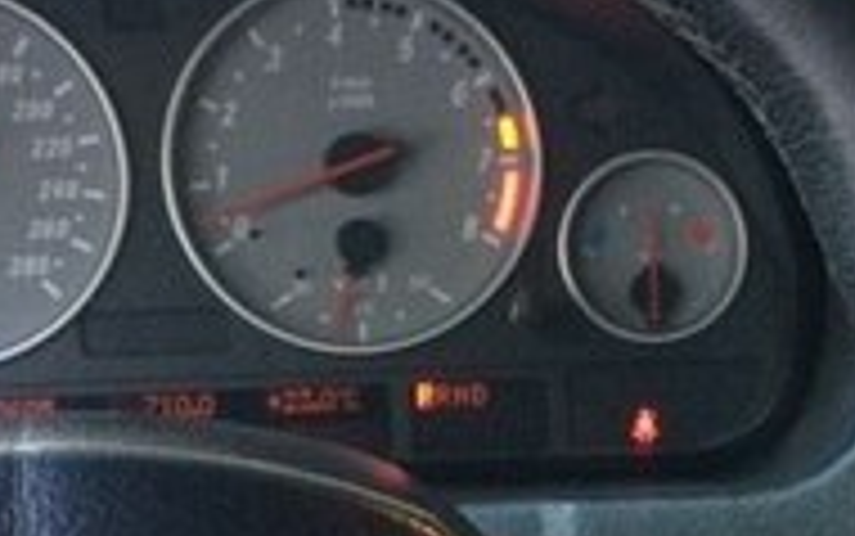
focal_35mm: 107
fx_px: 2495
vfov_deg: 11.9
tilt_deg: -23.0
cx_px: 562
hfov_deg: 19.4
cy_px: 723
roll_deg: -1.0
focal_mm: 4.15
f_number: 2.2
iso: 200
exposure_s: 1/33
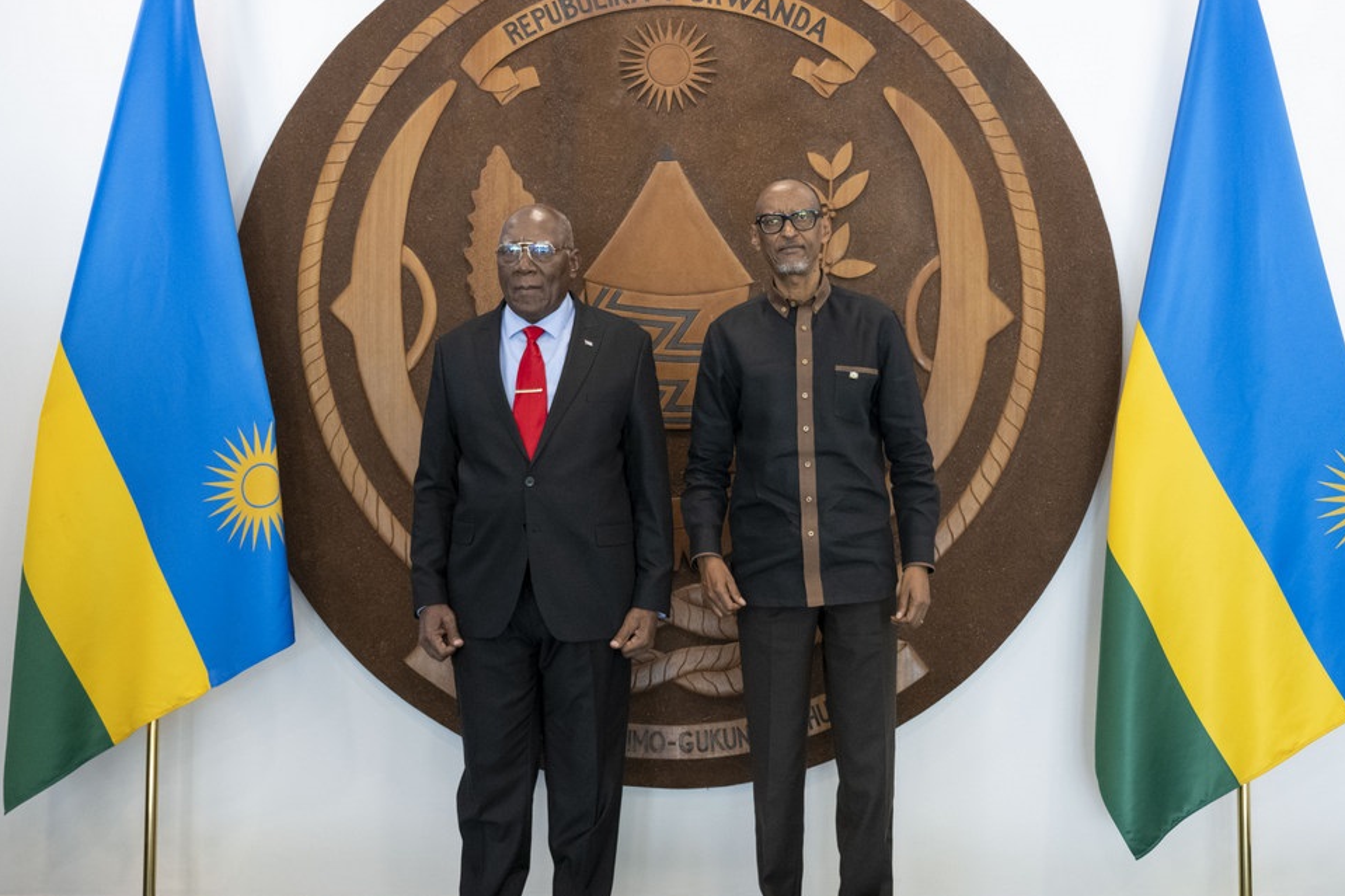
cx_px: 664
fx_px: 1494
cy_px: 460
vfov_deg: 33.4
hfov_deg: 48.5
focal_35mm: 40
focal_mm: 27.5
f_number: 3.2
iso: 2000
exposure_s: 1/200
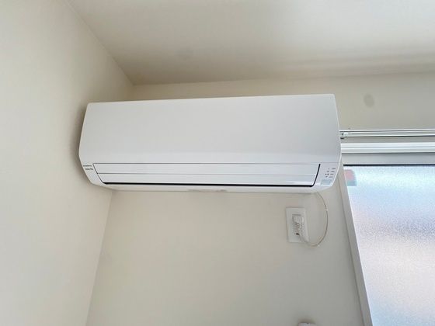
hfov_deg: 102.1
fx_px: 176
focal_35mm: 14
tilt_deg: +12.4
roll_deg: -1.0
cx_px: 218
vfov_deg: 85.7
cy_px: 163
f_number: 2.2
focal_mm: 2.22
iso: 160
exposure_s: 1/99
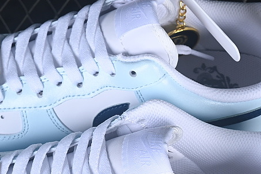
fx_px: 1290
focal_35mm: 178
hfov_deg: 11.5
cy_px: 157
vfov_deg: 7.7
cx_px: 95
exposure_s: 1/100
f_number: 7.1
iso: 160
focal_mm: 50
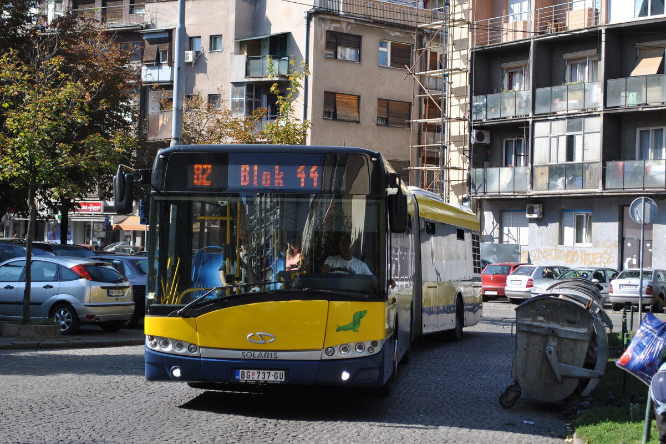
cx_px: 333
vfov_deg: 20.2
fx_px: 1248
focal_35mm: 68
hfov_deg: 29.9
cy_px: 222
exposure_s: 1/500
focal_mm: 45
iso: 200
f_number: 5.3
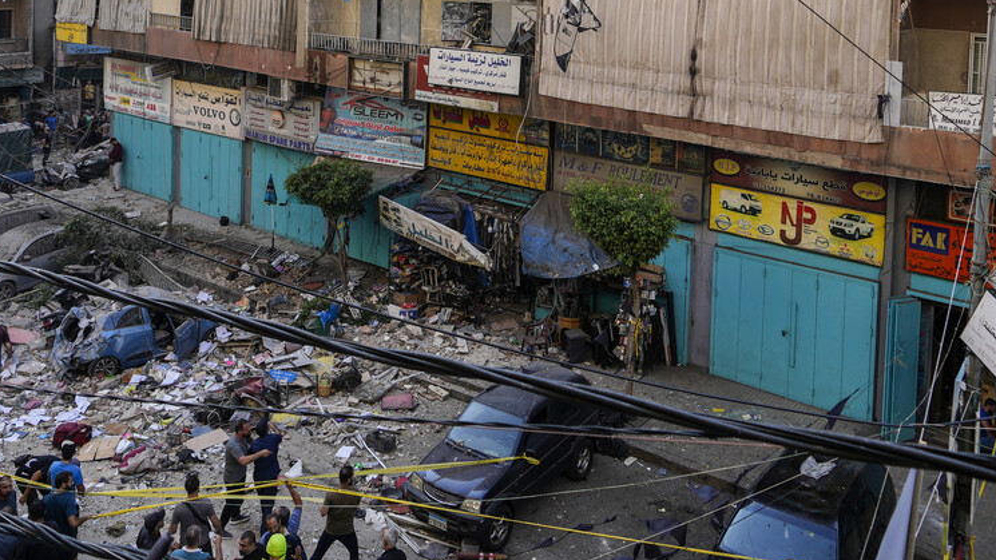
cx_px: 484
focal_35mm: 36
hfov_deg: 55.3
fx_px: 951
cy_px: -17
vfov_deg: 30.2
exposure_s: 1/400
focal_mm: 16
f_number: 3.2
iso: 100
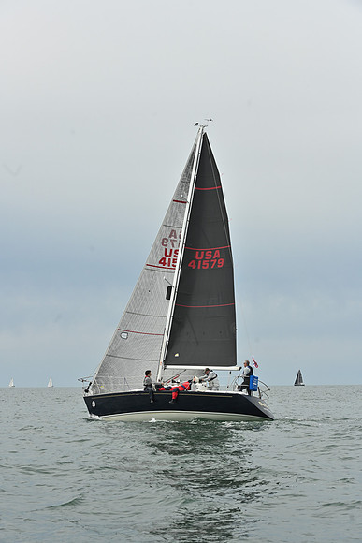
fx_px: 1055
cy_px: 272
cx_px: 181
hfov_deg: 19.5
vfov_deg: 28.8
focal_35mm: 70
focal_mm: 70
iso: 320
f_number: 8
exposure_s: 1/1600
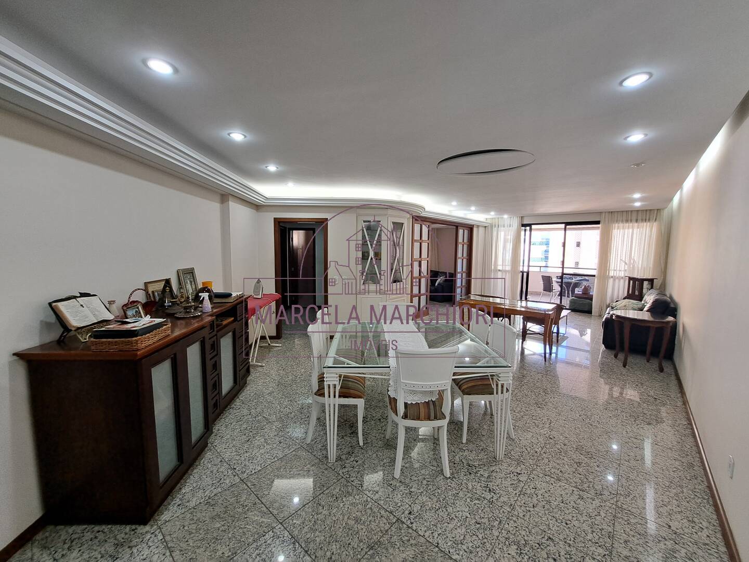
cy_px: 281
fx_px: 281
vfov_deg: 89.9
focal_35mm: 13
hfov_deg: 106.2
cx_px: 374
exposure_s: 1/40
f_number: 2.2
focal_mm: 1.74
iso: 80
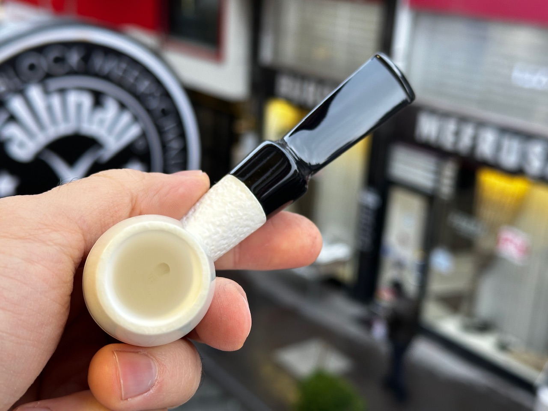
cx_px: 274
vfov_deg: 30.3
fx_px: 760
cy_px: 206
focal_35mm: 48
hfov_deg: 39.7
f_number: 1.78
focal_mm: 6.86
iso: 64
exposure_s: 1/50
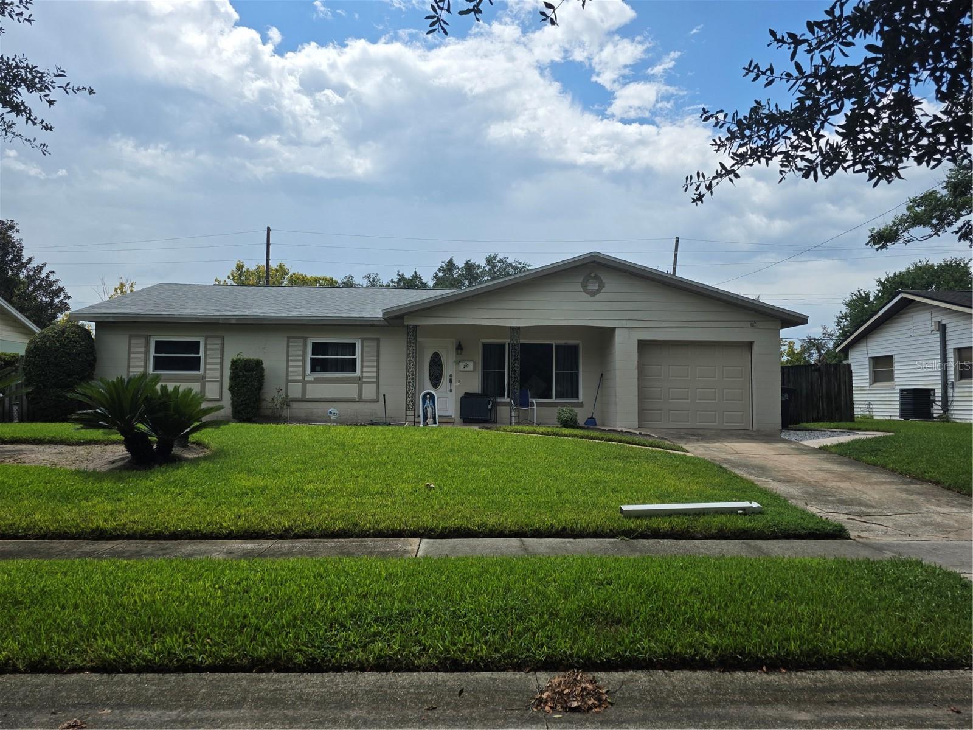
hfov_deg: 73.9
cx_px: 486
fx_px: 646
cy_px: 365
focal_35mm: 23
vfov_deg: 58.9
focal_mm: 6.3
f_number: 1.7
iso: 80
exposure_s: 1/7944
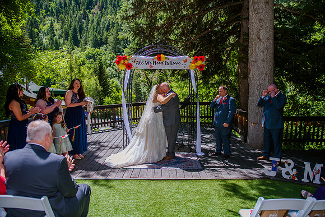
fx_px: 217
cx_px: 162
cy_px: 108
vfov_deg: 53.2
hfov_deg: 73.7
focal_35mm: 24
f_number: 3.2
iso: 160
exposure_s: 1/1000
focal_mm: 24
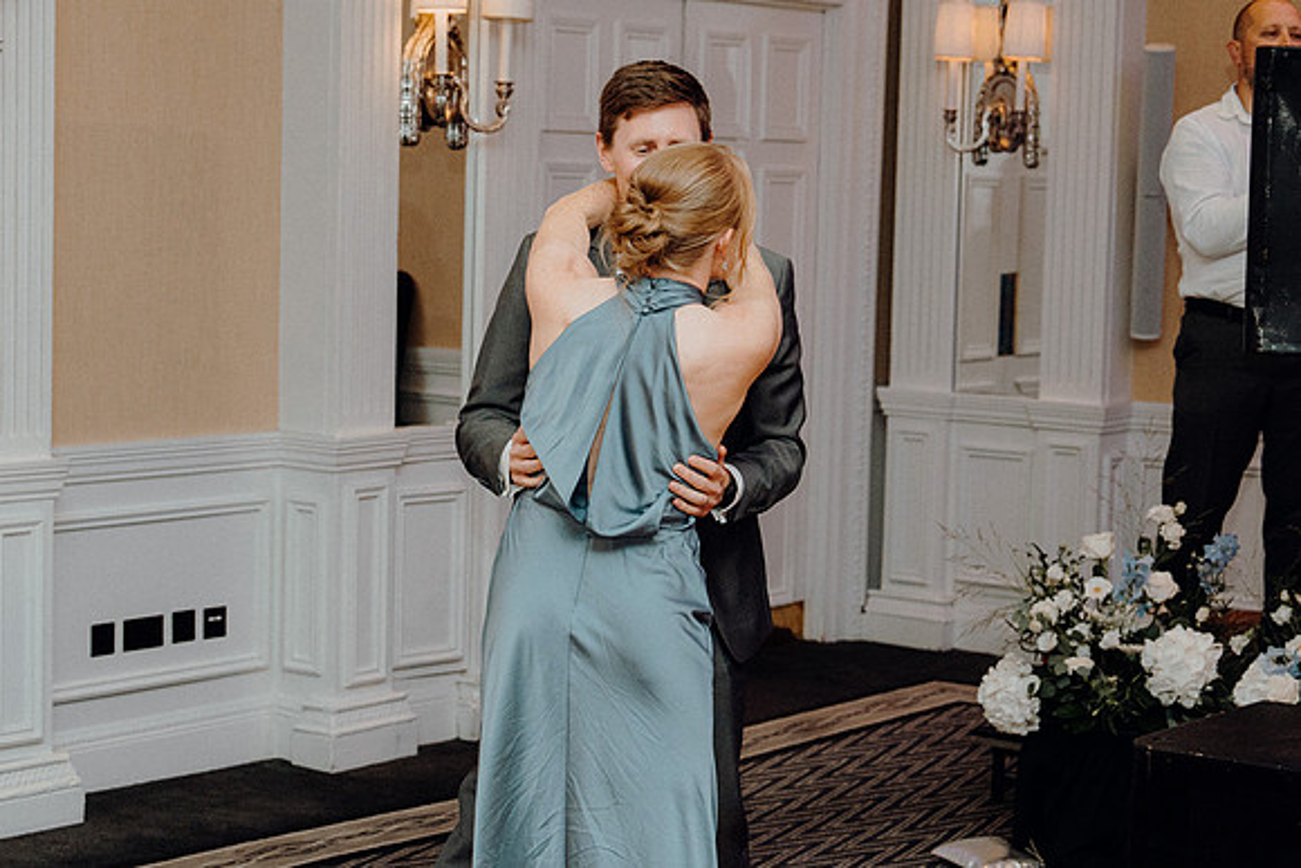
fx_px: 2819
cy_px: 434
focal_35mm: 78
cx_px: 650
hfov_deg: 26.0
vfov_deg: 17.5
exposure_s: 1/160
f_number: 3.5
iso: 2500
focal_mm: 52
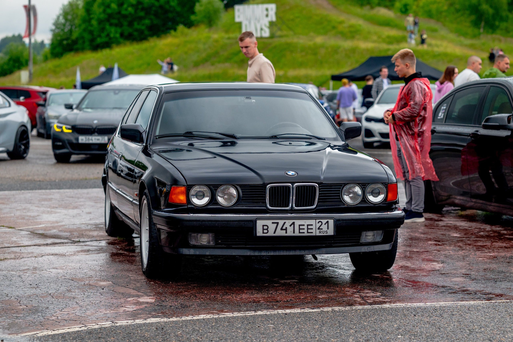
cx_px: 269
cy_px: 187
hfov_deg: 21.1
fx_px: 1377
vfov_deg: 14.2
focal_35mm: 97
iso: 400
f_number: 3.5
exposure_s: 1/800
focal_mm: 85
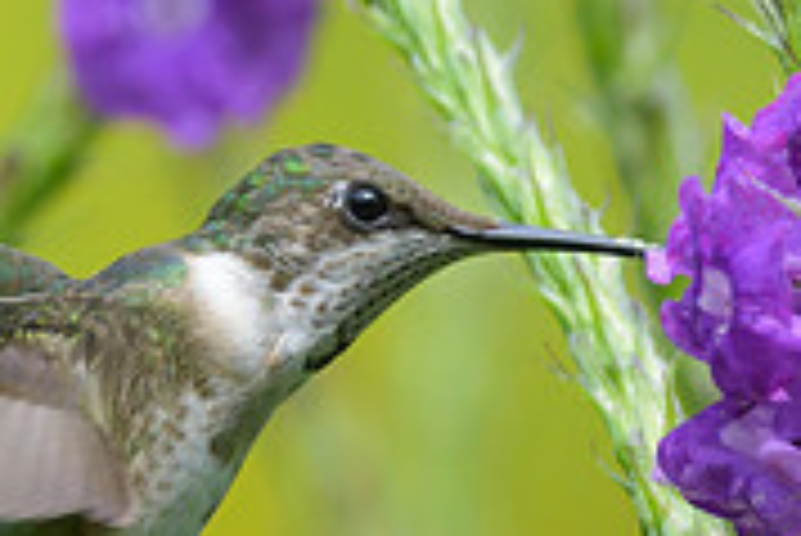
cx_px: 259
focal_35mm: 3518
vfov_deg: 0.4
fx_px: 78337
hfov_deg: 0.6
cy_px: 307
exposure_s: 1/2000
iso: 560
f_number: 5.6
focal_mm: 500
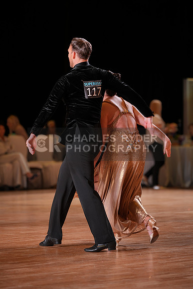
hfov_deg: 9.7
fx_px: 1141
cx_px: 96
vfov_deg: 14.4
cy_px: 144
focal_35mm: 142
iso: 500
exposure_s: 1/320
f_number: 2.8
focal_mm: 142
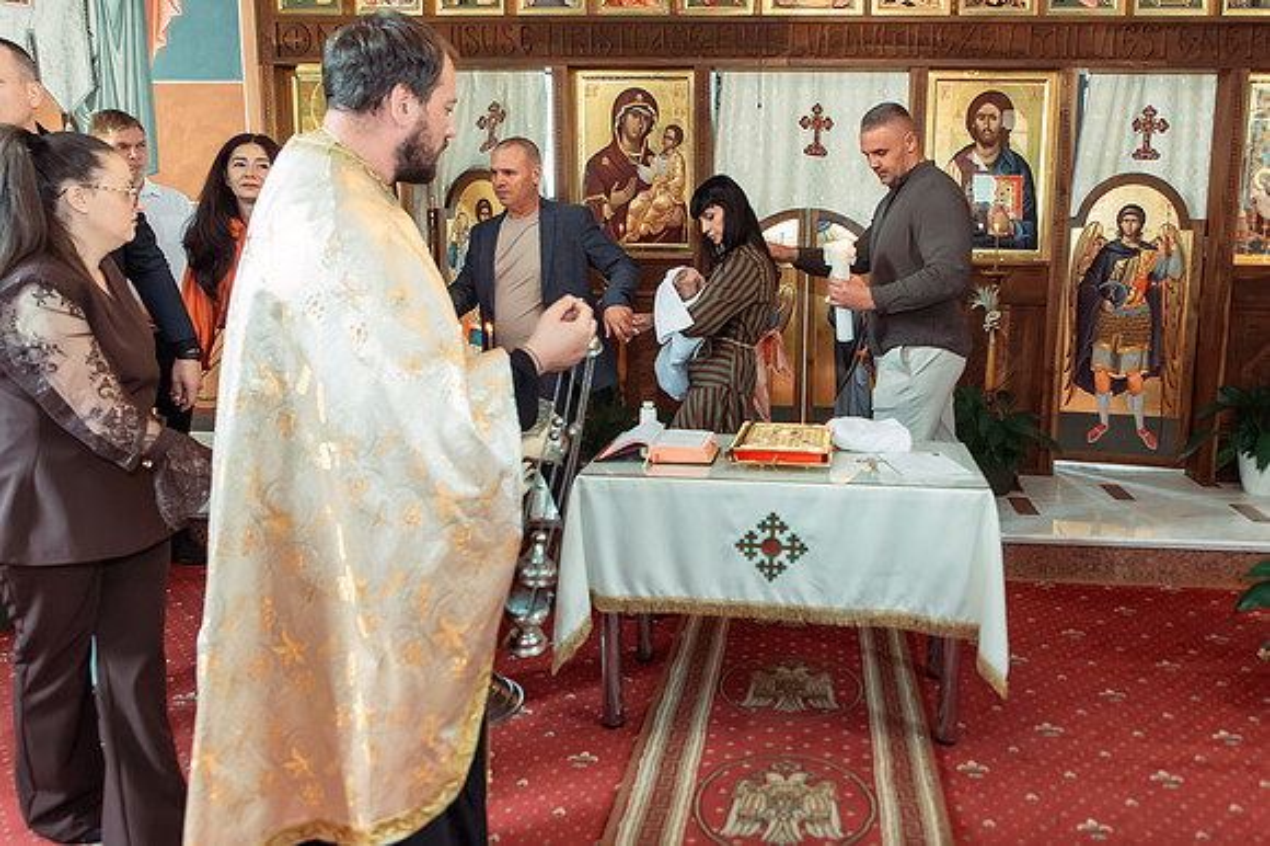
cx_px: 756
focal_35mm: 29
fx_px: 1025
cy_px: 348
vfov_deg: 44.6
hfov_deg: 63.1
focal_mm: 24
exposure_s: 1/250
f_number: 3.5
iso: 3200
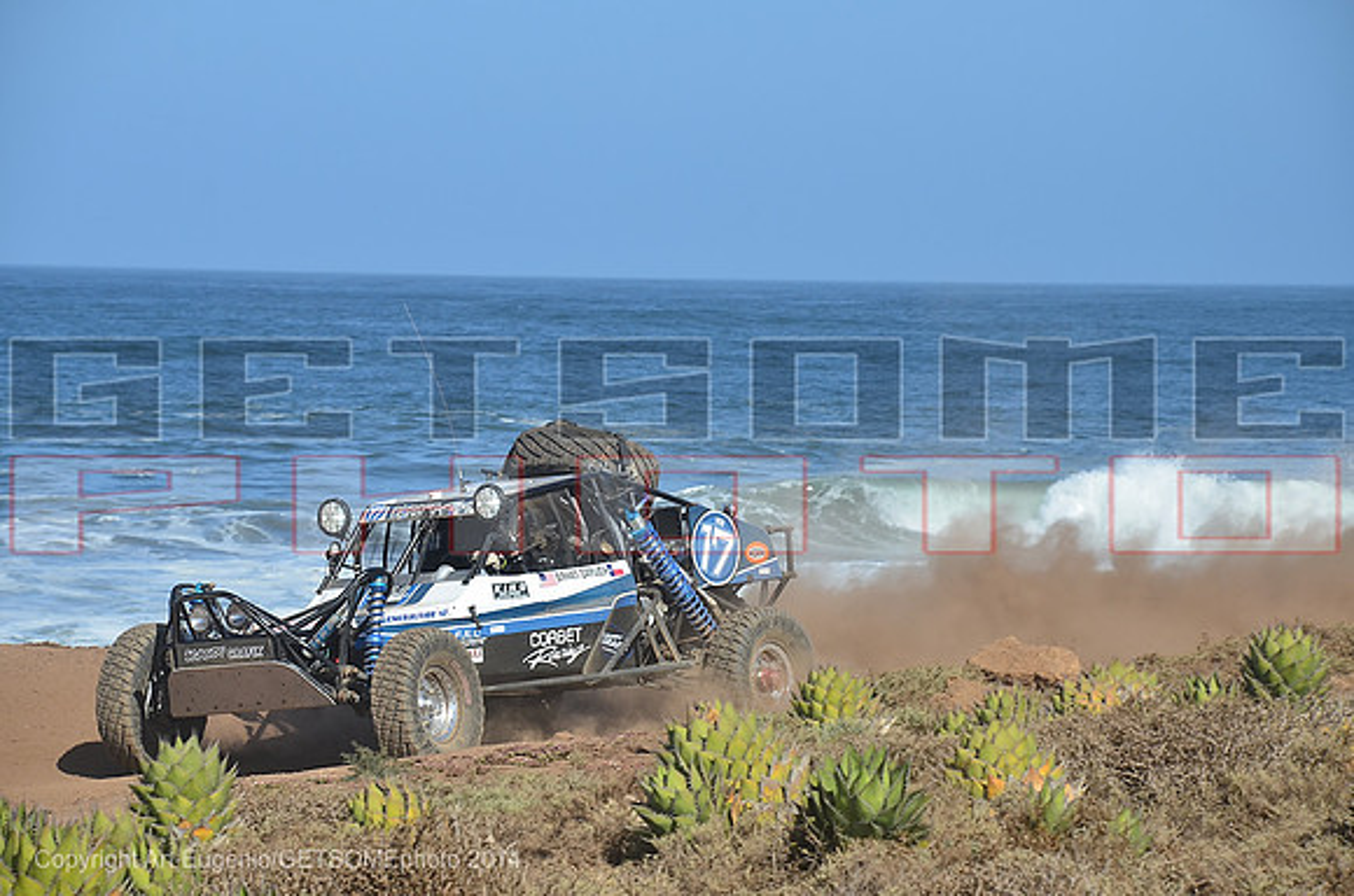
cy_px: 448
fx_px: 5629
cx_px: 677
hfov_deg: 13.7
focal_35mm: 150
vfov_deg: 9.1
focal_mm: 100
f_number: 7.1
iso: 200
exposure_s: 1/640
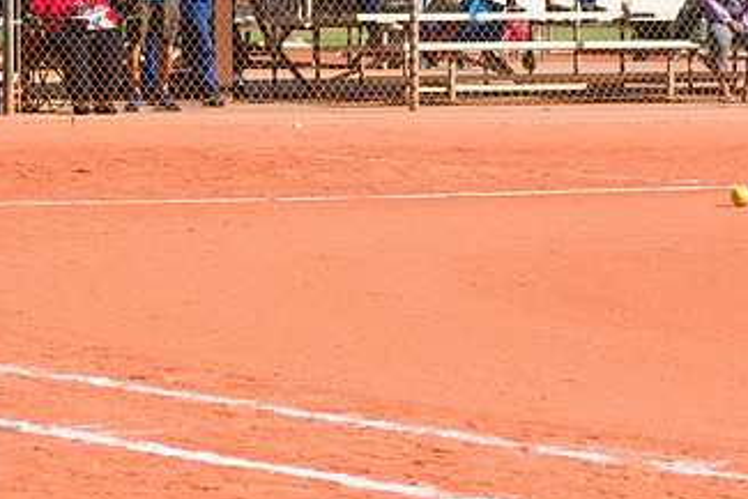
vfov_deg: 4.7
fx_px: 6028
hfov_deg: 7.1
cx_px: -93
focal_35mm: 290
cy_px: 259
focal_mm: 116
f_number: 8
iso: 400
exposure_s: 1/1600
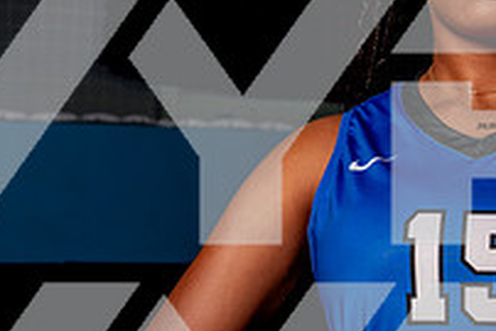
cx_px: 344
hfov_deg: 17.4
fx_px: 1613
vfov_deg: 11.7
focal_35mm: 117
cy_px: 116
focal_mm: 39
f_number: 5.6
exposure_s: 1/250
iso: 250
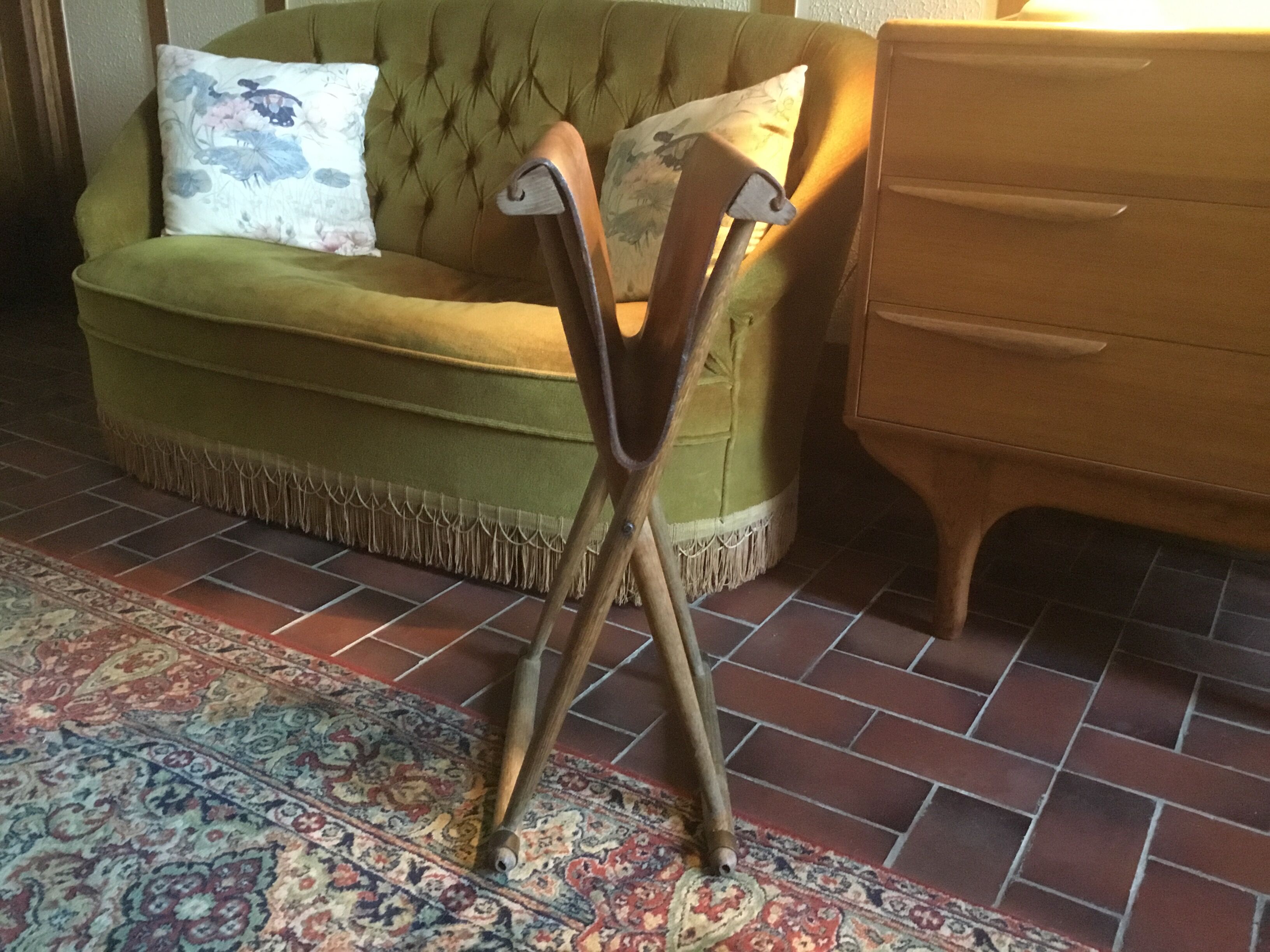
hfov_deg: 58.4
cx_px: 635
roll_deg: -0.5
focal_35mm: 31
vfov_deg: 45.4
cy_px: 476
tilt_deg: -21.1
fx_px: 1137
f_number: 2.4
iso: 320
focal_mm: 3.3
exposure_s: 1/17
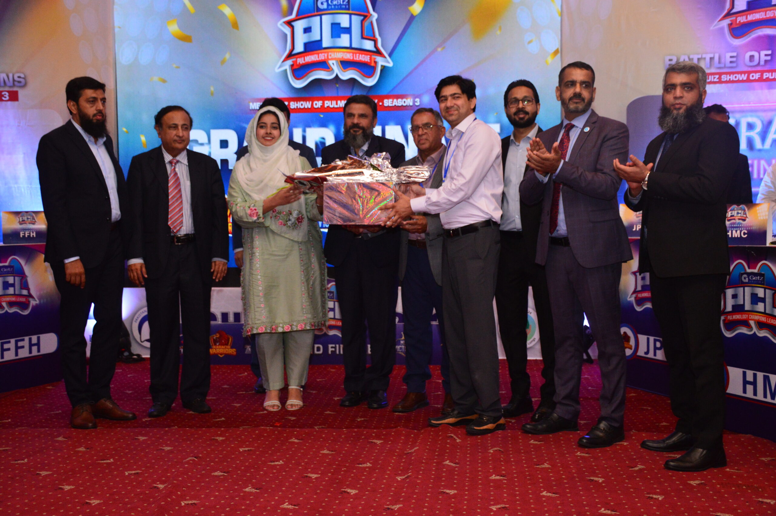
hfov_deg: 43.6
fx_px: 969
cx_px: 388
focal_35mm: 45
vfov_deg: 29.8
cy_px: 258
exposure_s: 1/160
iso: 1600
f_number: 4
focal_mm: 30
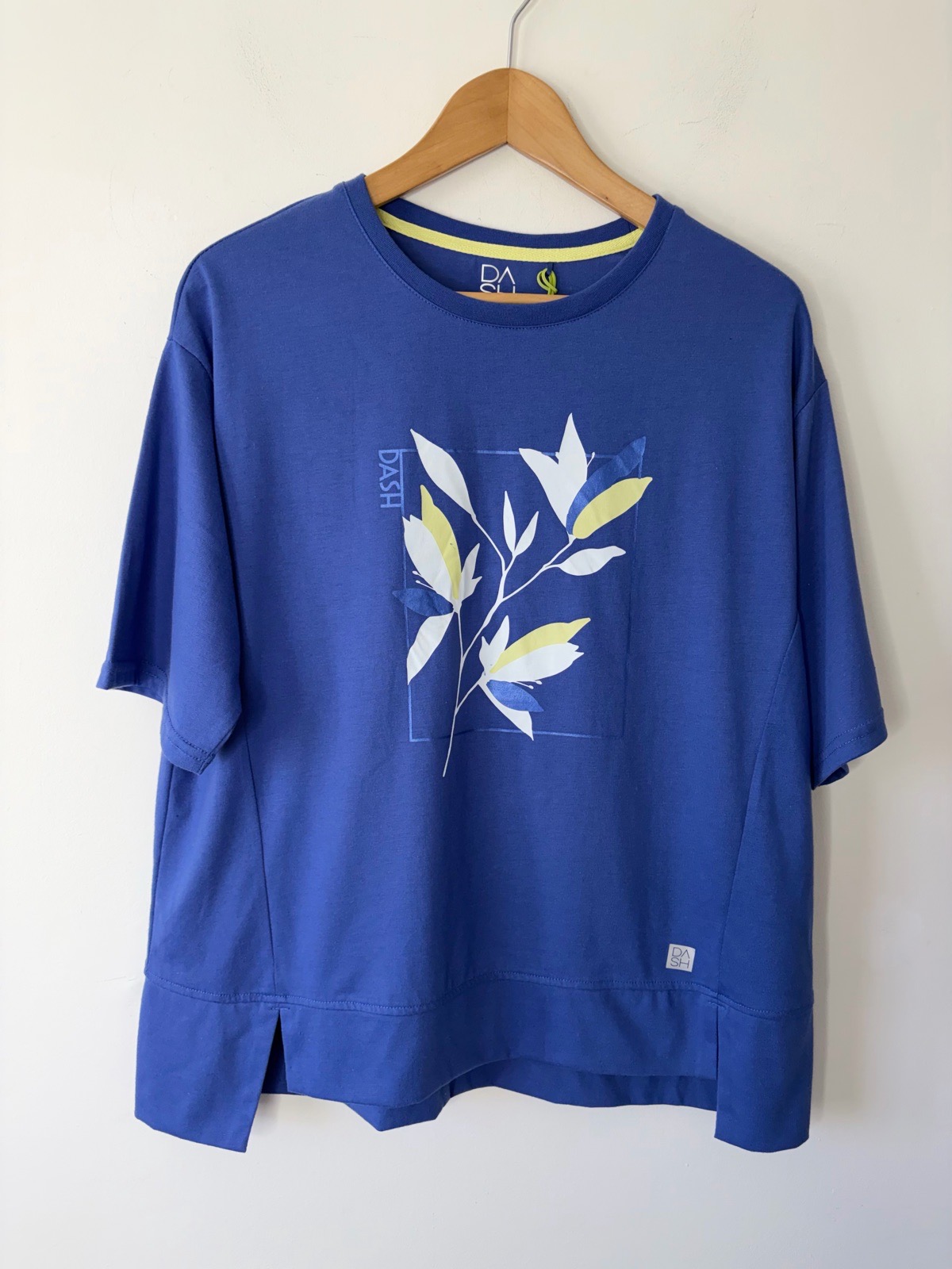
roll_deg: -0.3
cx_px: 476
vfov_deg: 67.3
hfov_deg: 53.1
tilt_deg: -6.7
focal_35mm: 26
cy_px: 634
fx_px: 953
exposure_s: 1/121
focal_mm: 5.96
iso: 80
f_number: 1.6
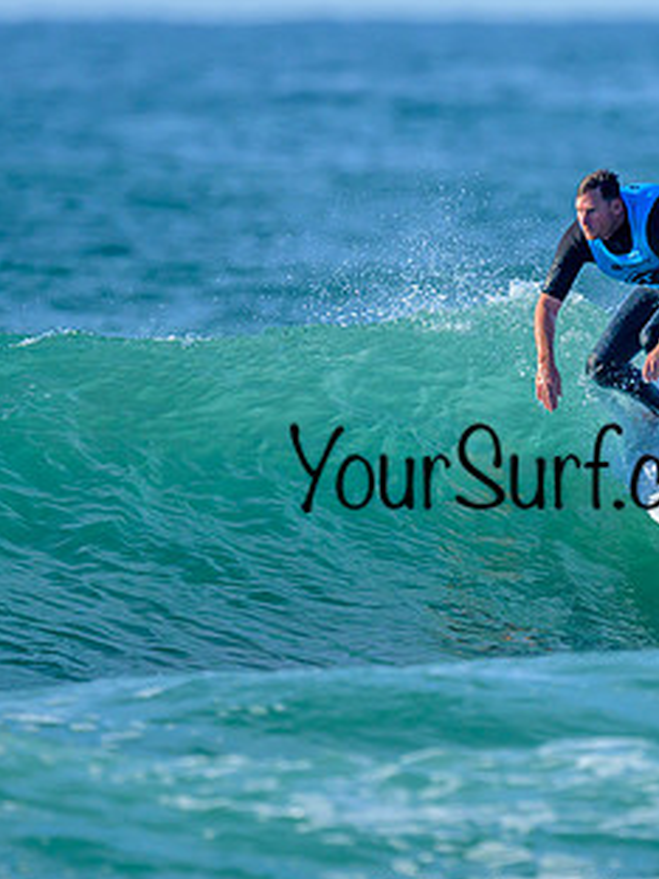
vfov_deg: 1.0
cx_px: 573
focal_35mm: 1968
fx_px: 49954
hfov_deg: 0.8
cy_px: 370
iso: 360
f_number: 6.3
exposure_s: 1/2000
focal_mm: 800
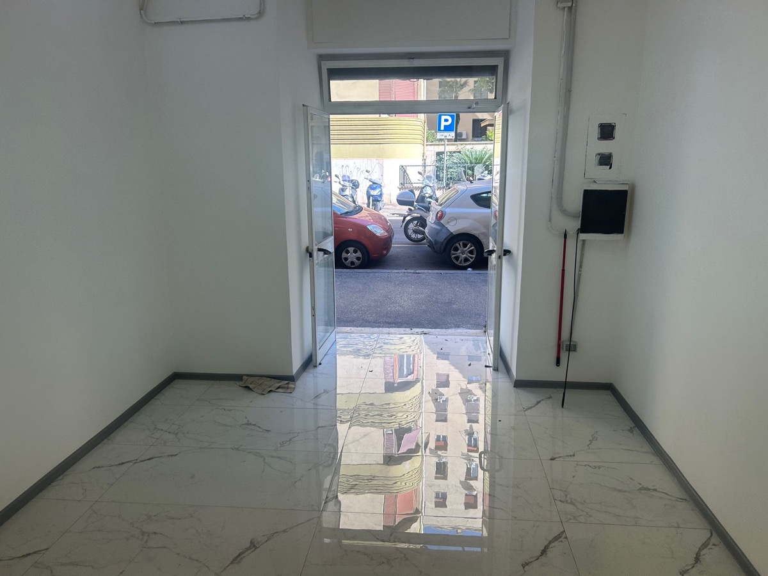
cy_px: 288
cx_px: 384
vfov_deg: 53.1
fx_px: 577
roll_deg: +0.1
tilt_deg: -13.1
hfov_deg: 67.3
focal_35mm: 26
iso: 50
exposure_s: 1/497
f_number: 1.5
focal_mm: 5.7
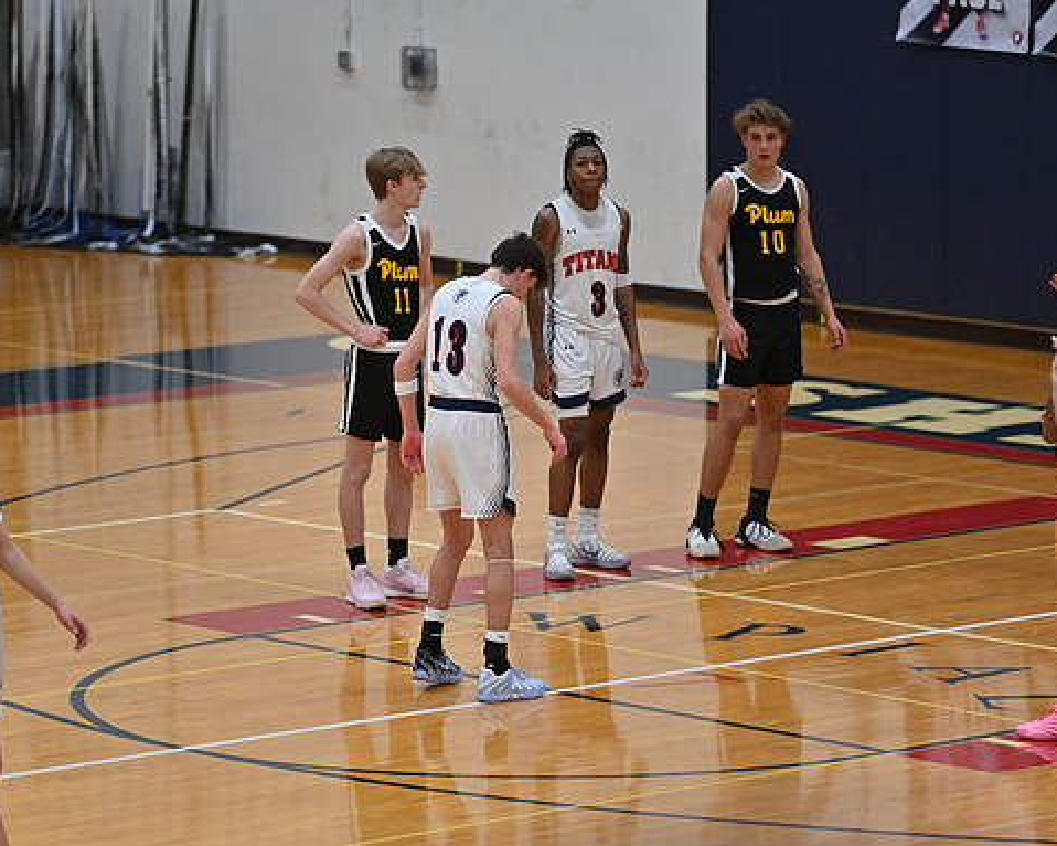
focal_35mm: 227
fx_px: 7100
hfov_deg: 8.5
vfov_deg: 6.8
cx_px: 459
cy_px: 422
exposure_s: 1/800
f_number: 4
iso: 2000
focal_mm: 200
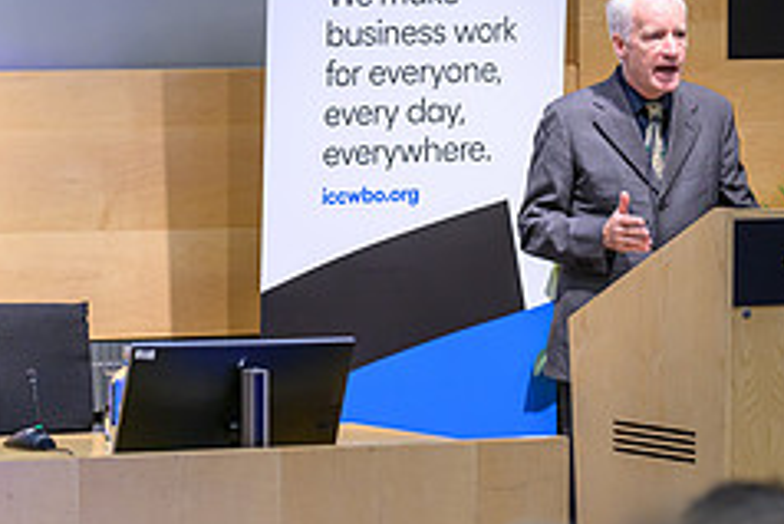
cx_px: 889
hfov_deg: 6.1
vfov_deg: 4.1
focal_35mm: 334
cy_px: 354
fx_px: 7278
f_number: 1.8
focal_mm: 135
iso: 450
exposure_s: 1/125
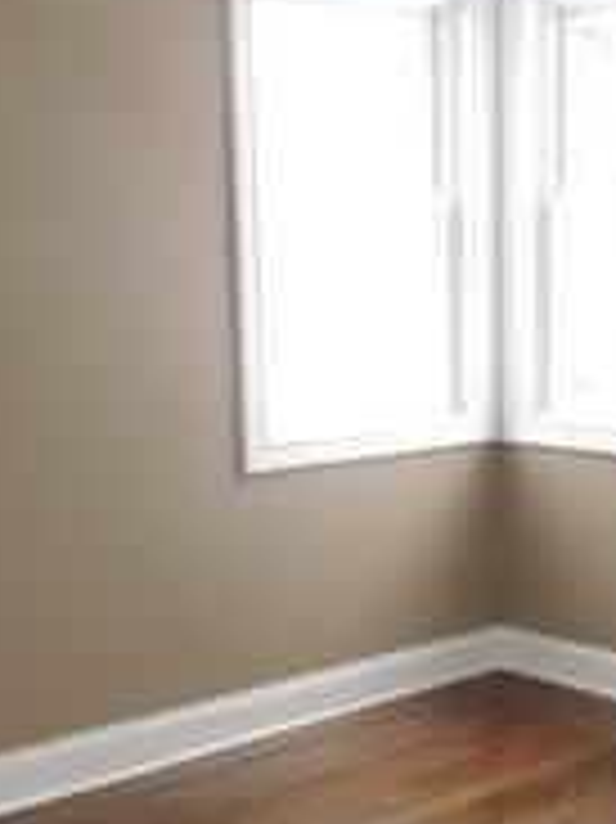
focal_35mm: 63
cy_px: 509
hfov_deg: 23.2
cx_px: 414
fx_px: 1497
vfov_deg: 30.6
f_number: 3
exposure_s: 1/30
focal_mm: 4.3
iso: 80
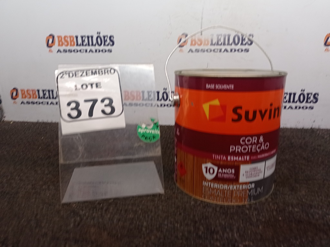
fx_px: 267
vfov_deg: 49.7
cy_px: 124
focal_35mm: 28
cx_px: 165
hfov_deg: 63.5
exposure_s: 1/60
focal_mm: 4.7
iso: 176
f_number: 1.79
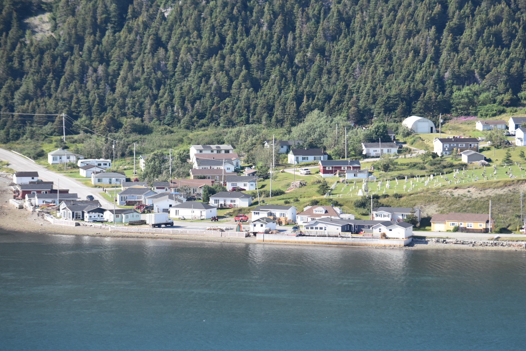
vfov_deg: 5.2
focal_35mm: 263
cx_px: 294
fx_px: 3843
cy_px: 170
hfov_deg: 7.8
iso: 800
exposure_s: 1/2500
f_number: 6.3
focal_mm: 140
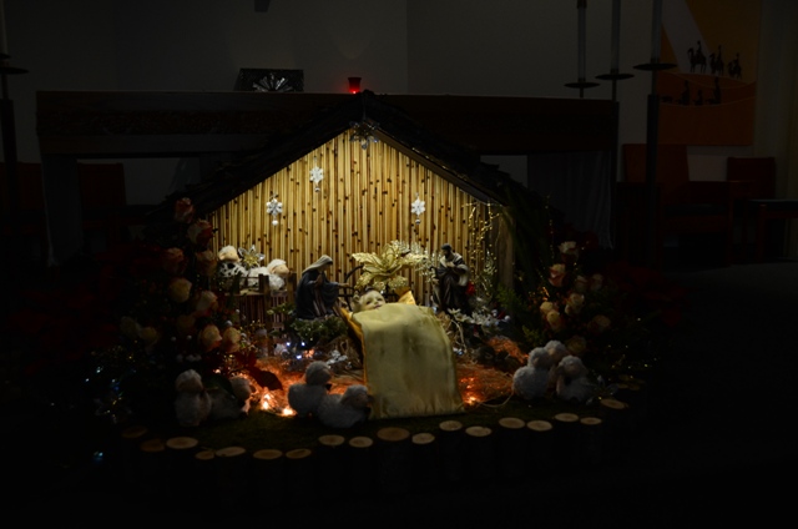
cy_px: 264
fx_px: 664
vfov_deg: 43.4
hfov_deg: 62.0
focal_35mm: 30
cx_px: 399
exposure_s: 1/60
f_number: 4
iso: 800
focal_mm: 20
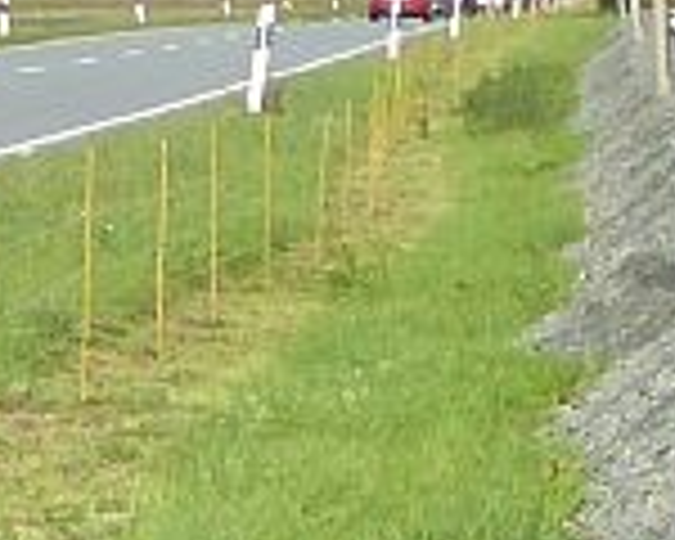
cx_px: 2241
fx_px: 7991
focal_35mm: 400
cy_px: 1251
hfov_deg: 4.6
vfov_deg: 3.8
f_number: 4.2
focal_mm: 10.3
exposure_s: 1/250
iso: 100
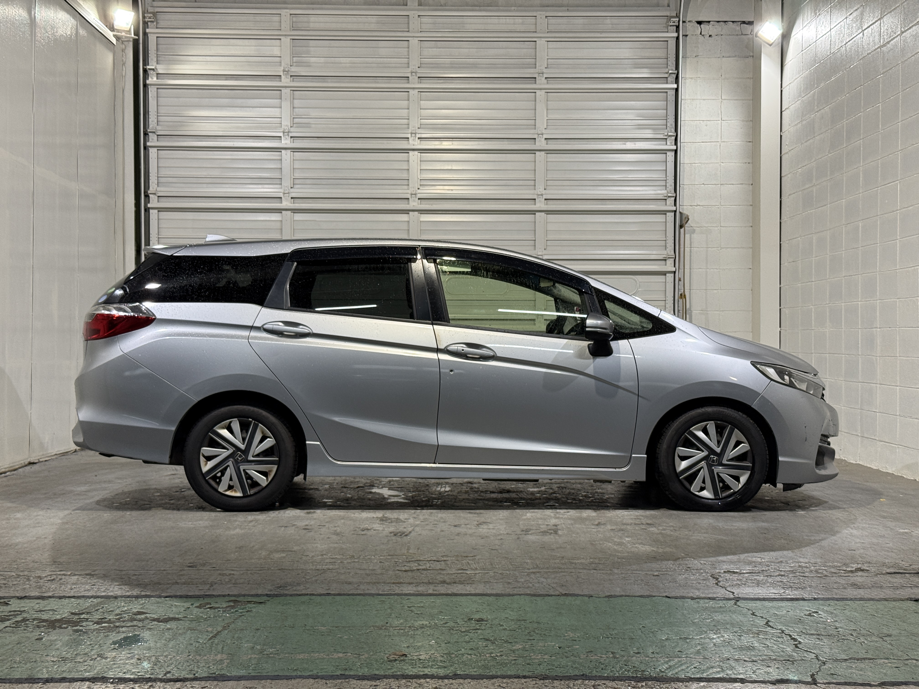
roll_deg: -0.1
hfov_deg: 39.7
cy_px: 344
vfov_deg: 30.3
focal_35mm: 48
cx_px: 460
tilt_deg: +0.3
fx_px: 1274
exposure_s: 1/60
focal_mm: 6.76
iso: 80
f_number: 1.78
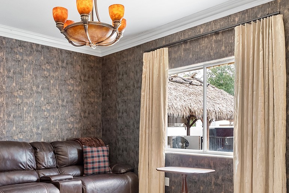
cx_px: 114
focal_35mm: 33
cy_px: 126
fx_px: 265
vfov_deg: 39.6
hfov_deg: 56.7
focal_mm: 10
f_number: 7.1
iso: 800
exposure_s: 1/40
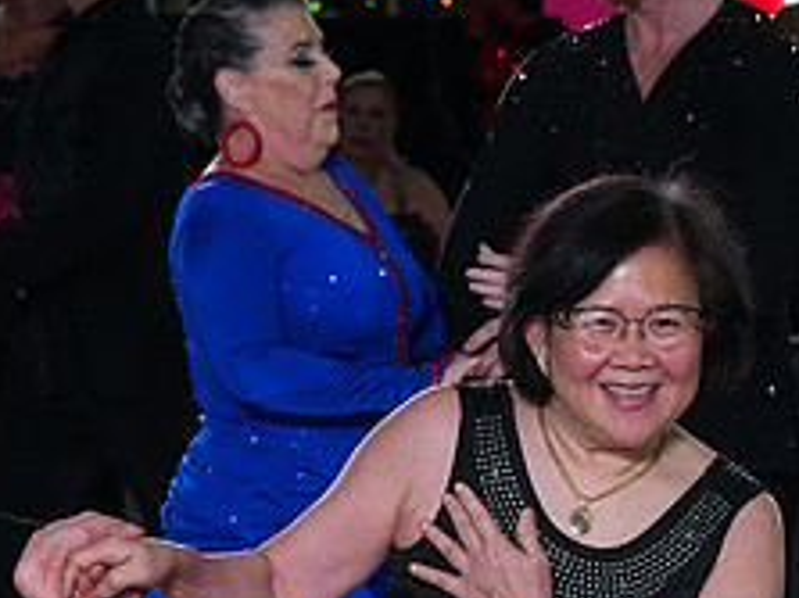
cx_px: 532
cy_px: 884
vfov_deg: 4.7
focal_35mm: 313
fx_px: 7221
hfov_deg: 6.3
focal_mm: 125
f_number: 9
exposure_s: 1/400
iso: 8000
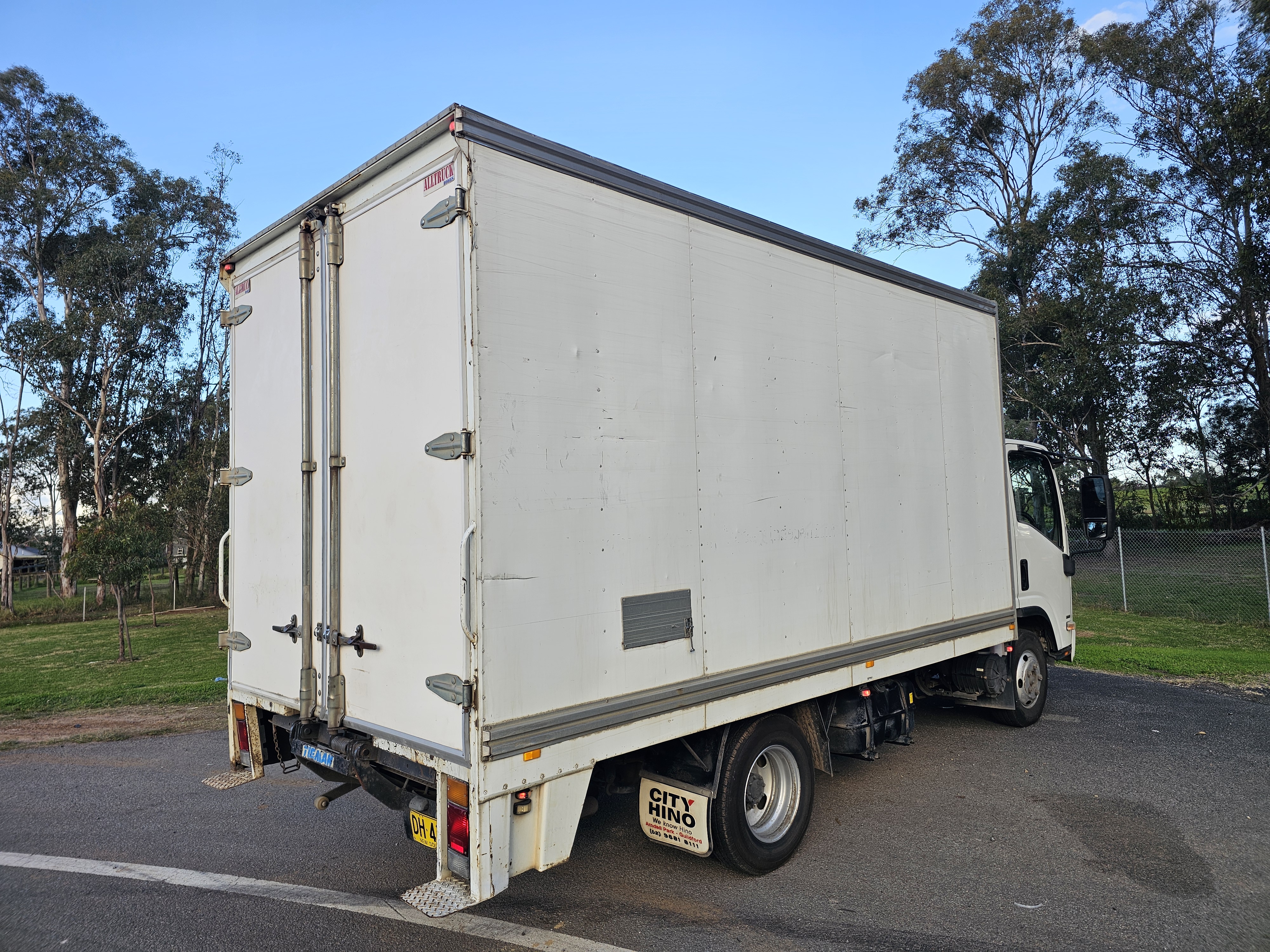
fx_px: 844
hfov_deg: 73.9
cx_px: 635
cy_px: 476
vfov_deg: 58.9
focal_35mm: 23
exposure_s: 1/174
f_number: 1.7
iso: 10
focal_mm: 6.3
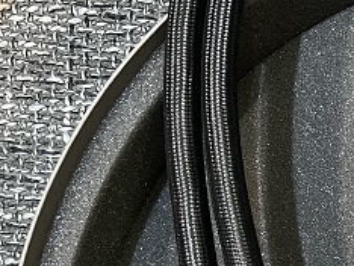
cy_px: 424
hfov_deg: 17.6
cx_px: 528
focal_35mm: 100
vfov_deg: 13.7
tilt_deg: -85.2
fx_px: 1024
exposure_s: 1/40
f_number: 1.5
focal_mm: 5.7
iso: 500
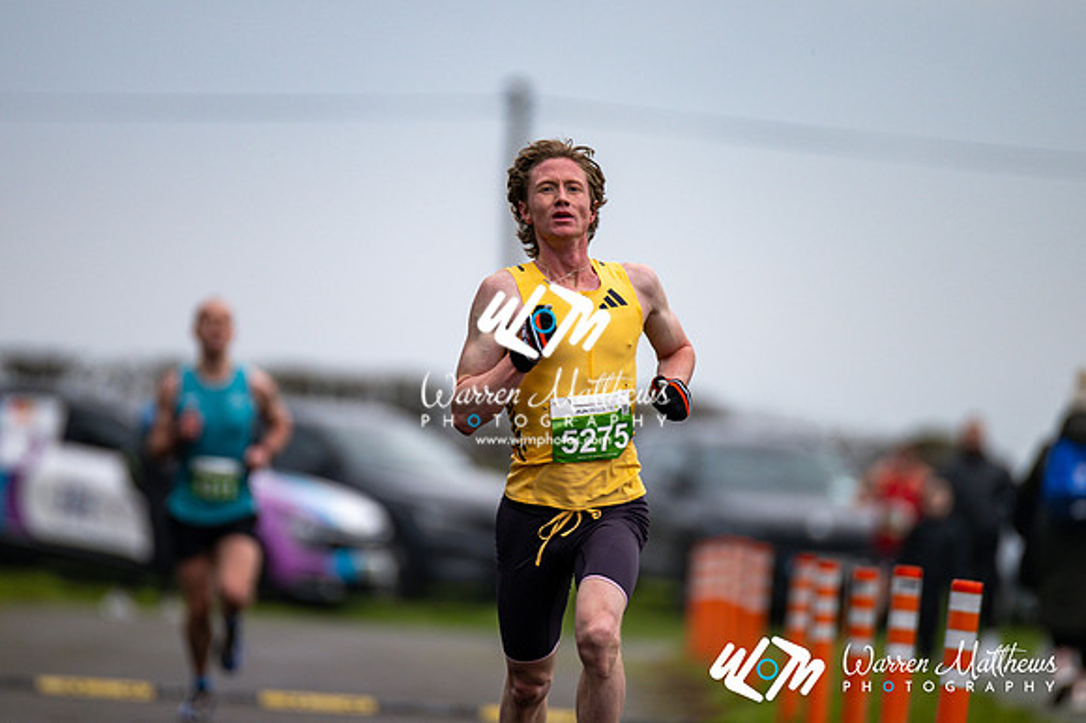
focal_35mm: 450
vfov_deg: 3.1
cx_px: 543
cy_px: 362
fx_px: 13567
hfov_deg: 4.6
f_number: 2.8
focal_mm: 300
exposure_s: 1/1600
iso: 220
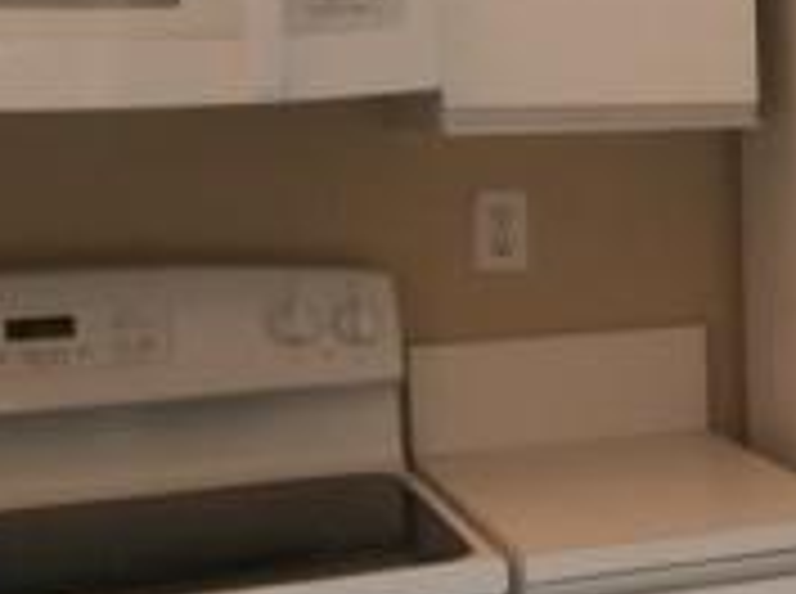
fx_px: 1997
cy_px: 256
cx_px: 1354
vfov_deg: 16.9
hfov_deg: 18.5
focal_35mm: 87
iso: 125
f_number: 3
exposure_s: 1/30
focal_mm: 4.2
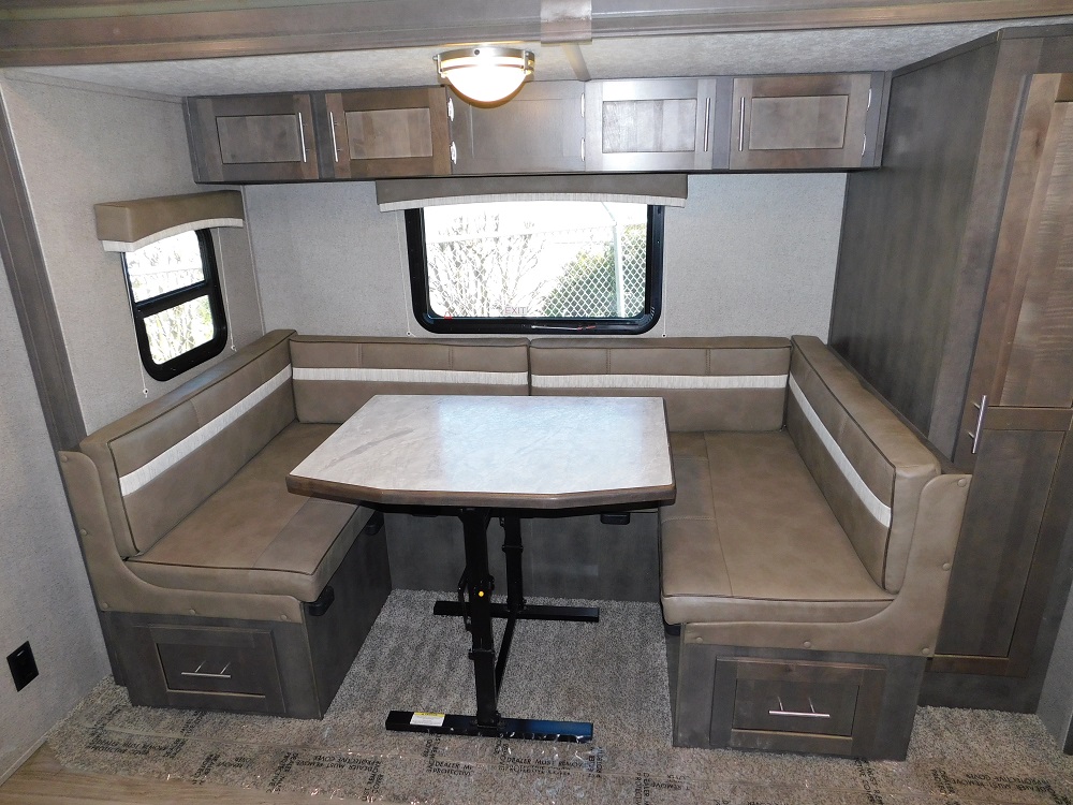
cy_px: 402
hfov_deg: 73.9
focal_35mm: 23
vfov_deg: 58.9
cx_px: 536
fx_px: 713
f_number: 3
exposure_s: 1/30
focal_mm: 4
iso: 200
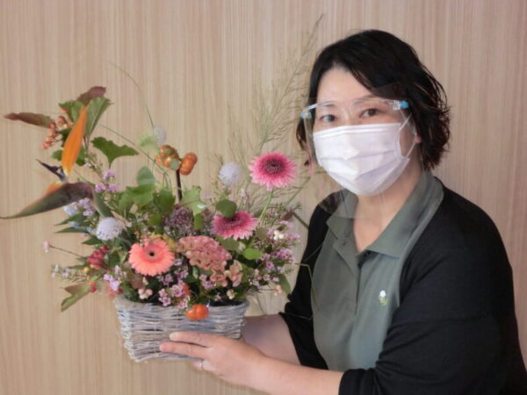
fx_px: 716
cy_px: 198
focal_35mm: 47
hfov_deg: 40.4
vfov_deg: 30.9
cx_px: 264
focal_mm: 8.46
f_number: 3.4
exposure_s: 1/60
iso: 320
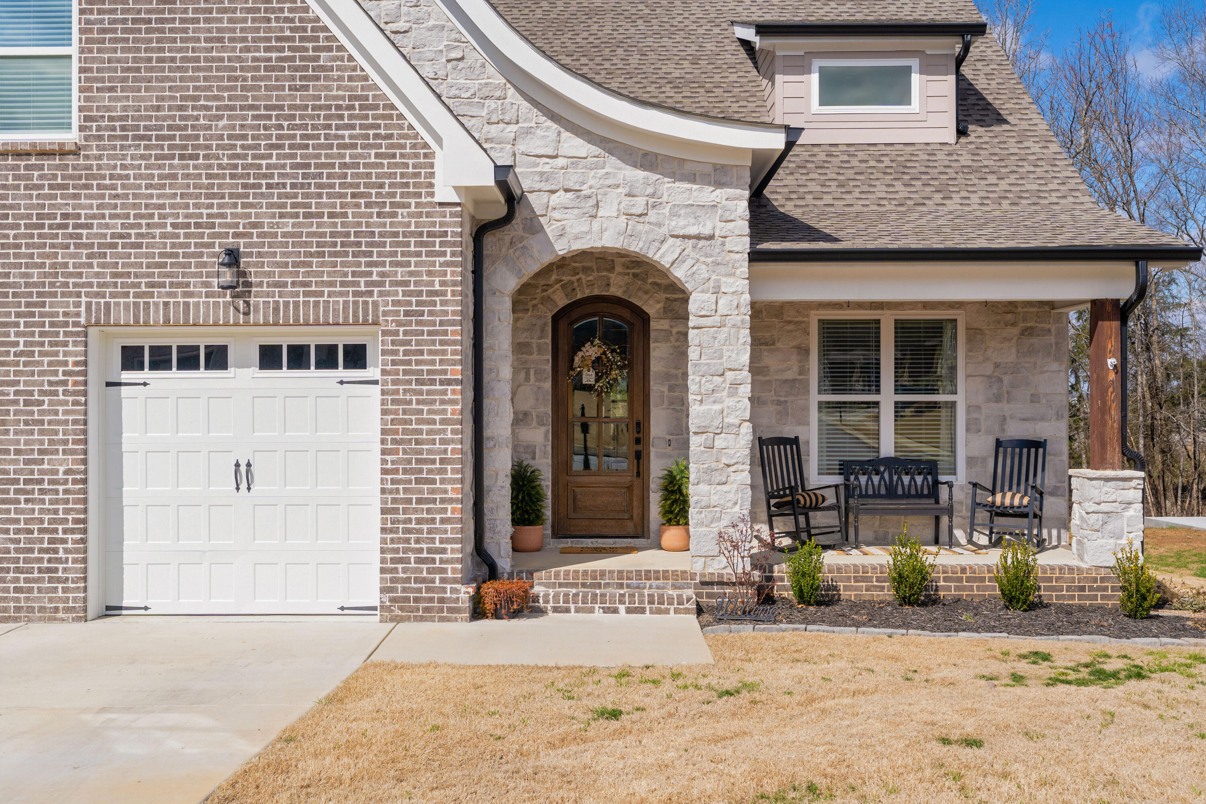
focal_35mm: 34
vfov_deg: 38.9
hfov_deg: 55.8
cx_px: 603
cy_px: 402
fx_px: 1139
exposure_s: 1/1250
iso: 320
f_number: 7.1
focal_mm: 34
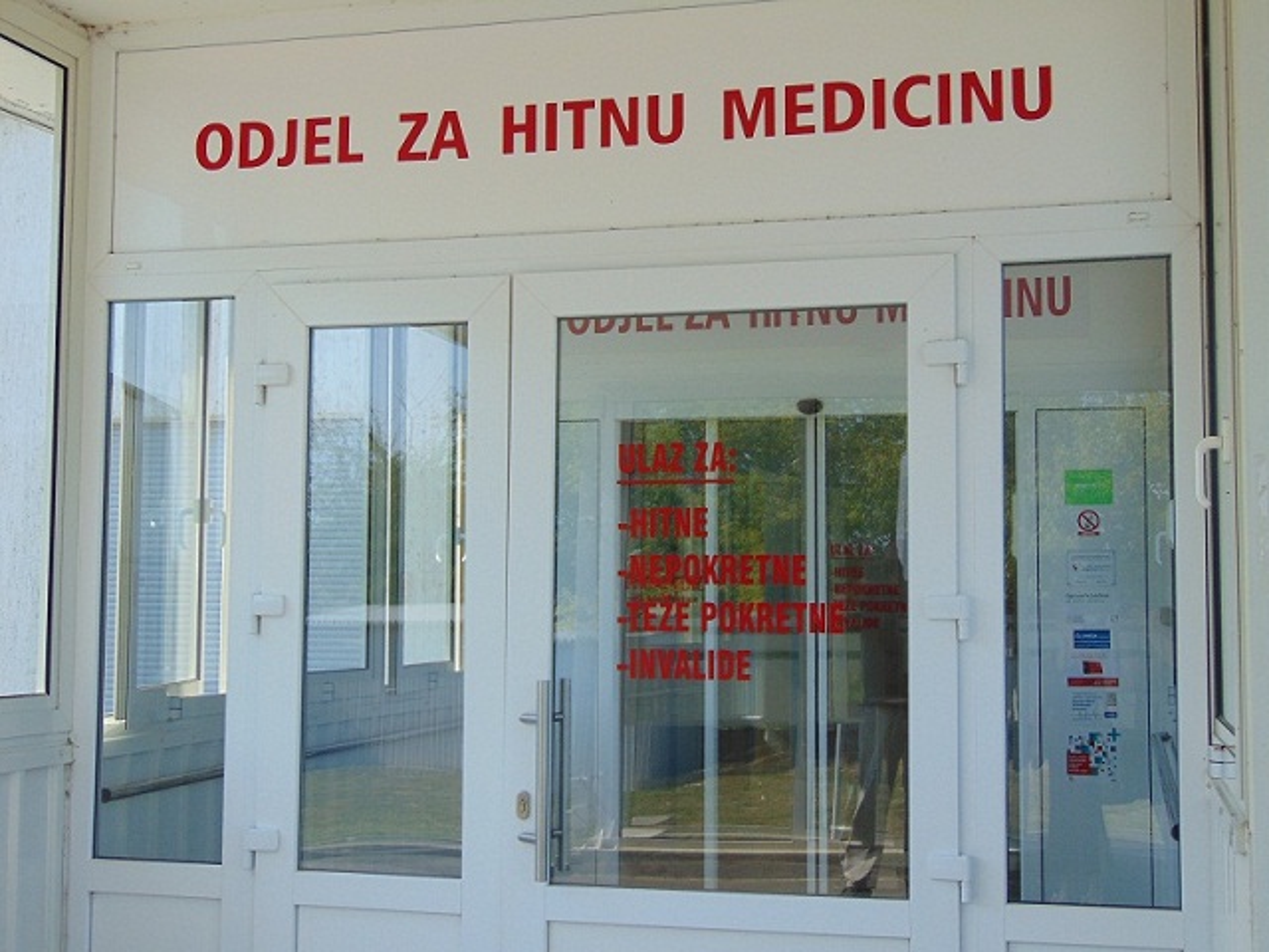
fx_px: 1833
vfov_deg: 29.1
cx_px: 634
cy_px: 476
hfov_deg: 38.2
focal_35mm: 50
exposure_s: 1/400
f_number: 3.5
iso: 80
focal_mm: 9
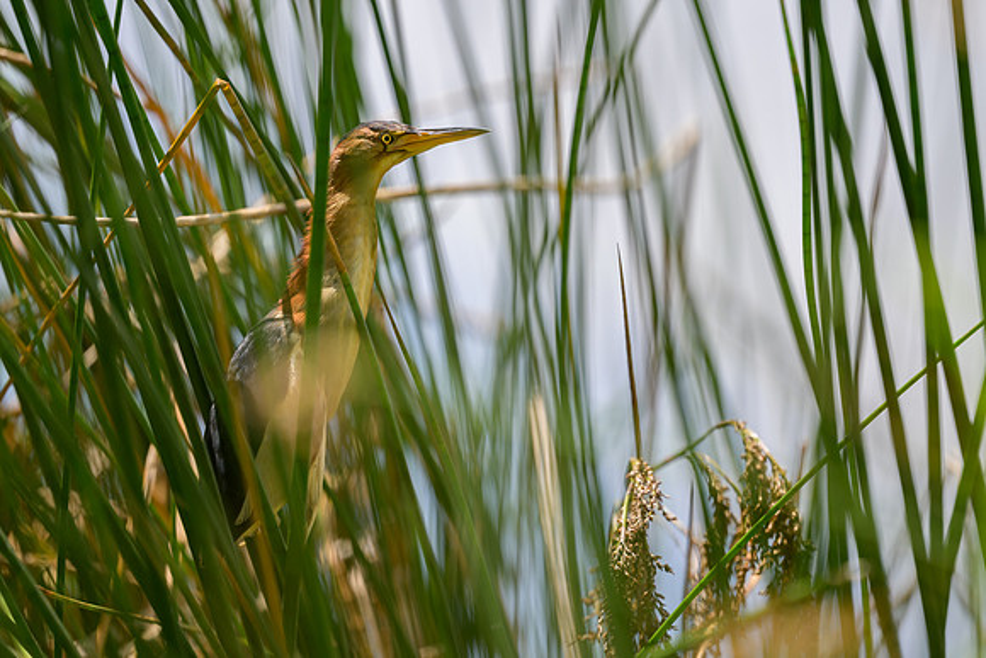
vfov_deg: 2.8
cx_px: 482
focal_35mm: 489
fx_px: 13395
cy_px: 328
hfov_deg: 4.2
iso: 180
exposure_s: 1/1600
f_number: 2.8
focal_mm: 400
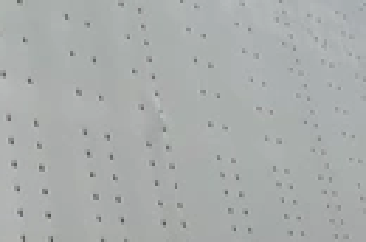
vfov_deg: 13.8
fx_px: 943
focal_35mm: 93
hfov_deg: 21.3
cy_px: -107
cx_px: 6
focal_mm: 3
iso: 25
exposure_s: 1/8621
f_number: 1.8
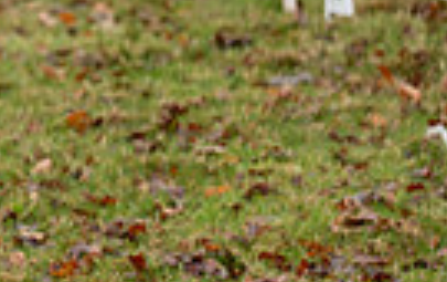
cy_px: -61
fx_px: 9119
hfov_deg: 2.8
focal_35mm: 747
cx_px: -437
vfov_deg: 1.8
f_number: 3.2
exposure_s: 1/1000
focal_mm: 171
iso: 640
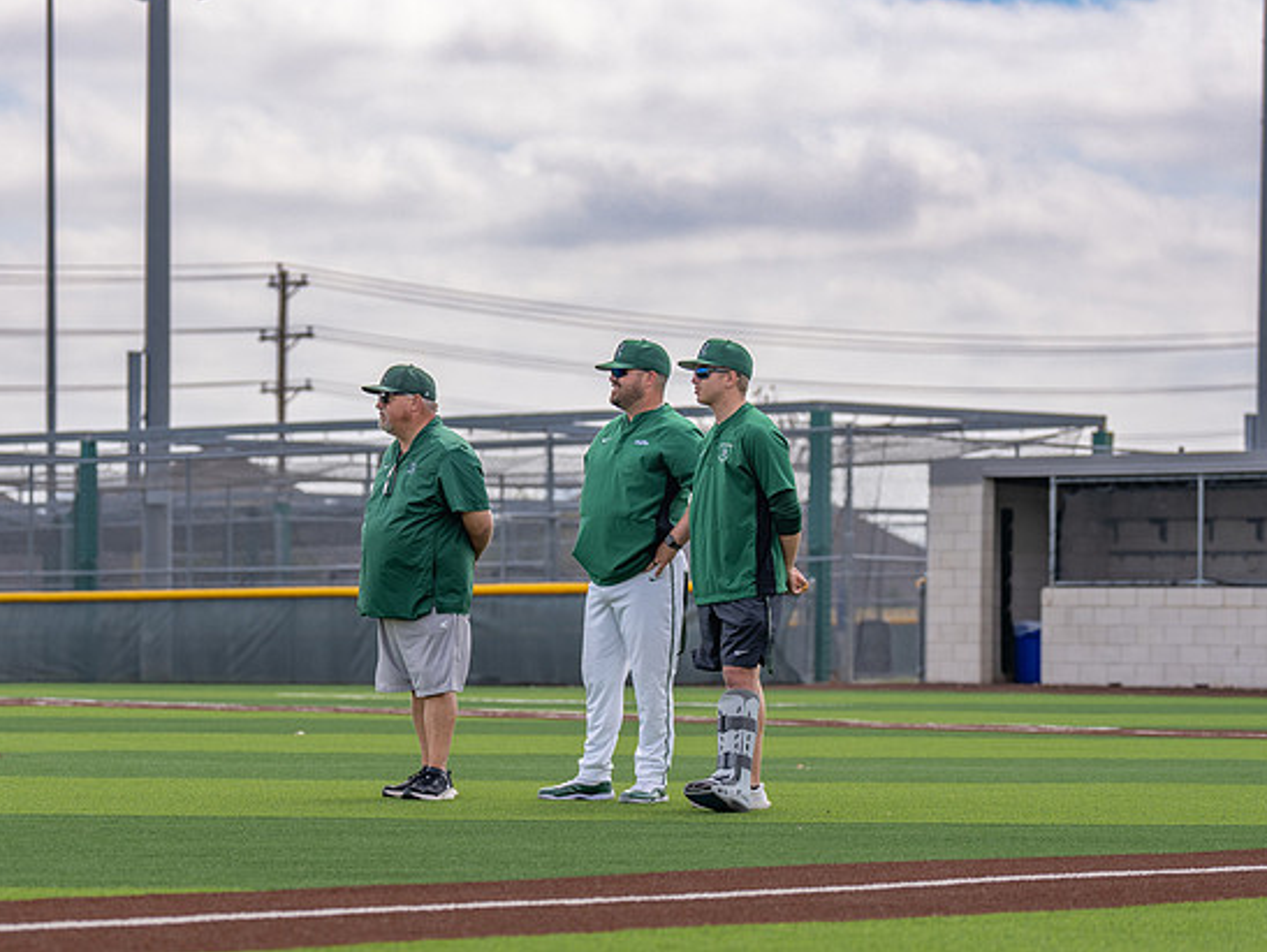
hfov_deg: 14.4
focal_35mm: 137
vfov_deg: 10.8
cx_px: 551
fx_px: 5018
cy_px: 597
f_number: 2.8
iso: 125
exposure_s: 1/2000
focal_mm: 99
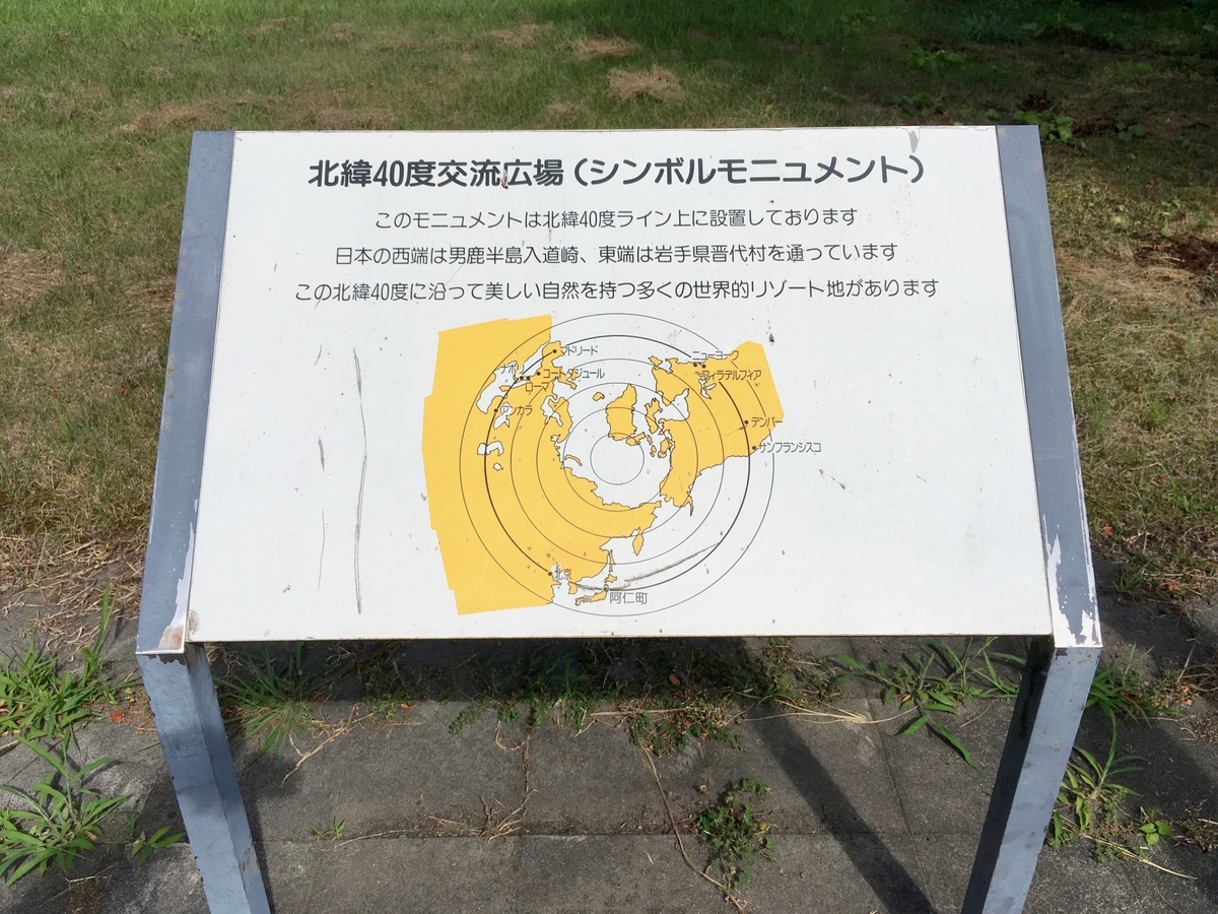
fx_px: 1020
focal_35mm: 29
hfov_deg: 61.7
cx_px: 609
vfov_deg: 48.2
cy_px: 457
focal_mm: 4.15
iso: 25
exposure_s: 1/3497
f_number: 2.2
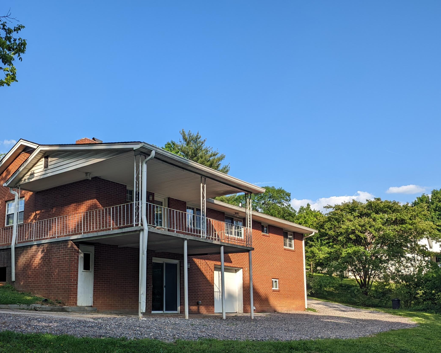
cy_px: 234
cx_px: 157
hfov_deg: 52.1
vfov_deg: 42.8
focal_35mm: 34
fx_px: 444
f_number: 1.85
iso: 45
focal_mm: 6.81
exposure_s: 1/1192
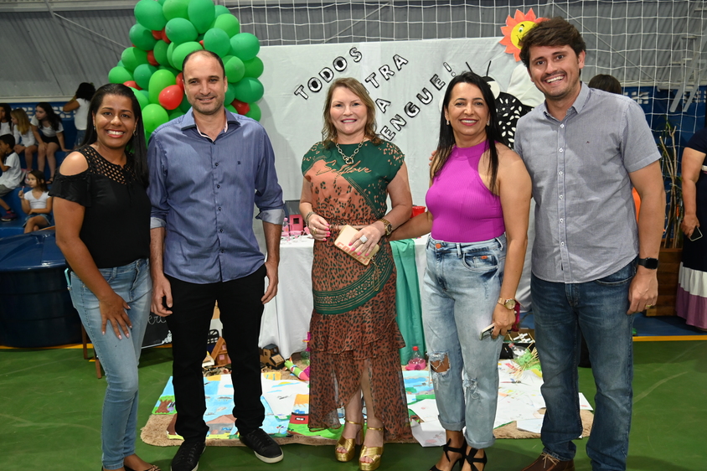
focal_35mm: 32
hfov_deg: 58.7
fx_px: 628
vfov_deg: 41.1
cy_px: 241
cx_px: 340
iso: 2200
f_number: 4
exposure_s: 1/60
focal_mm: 30
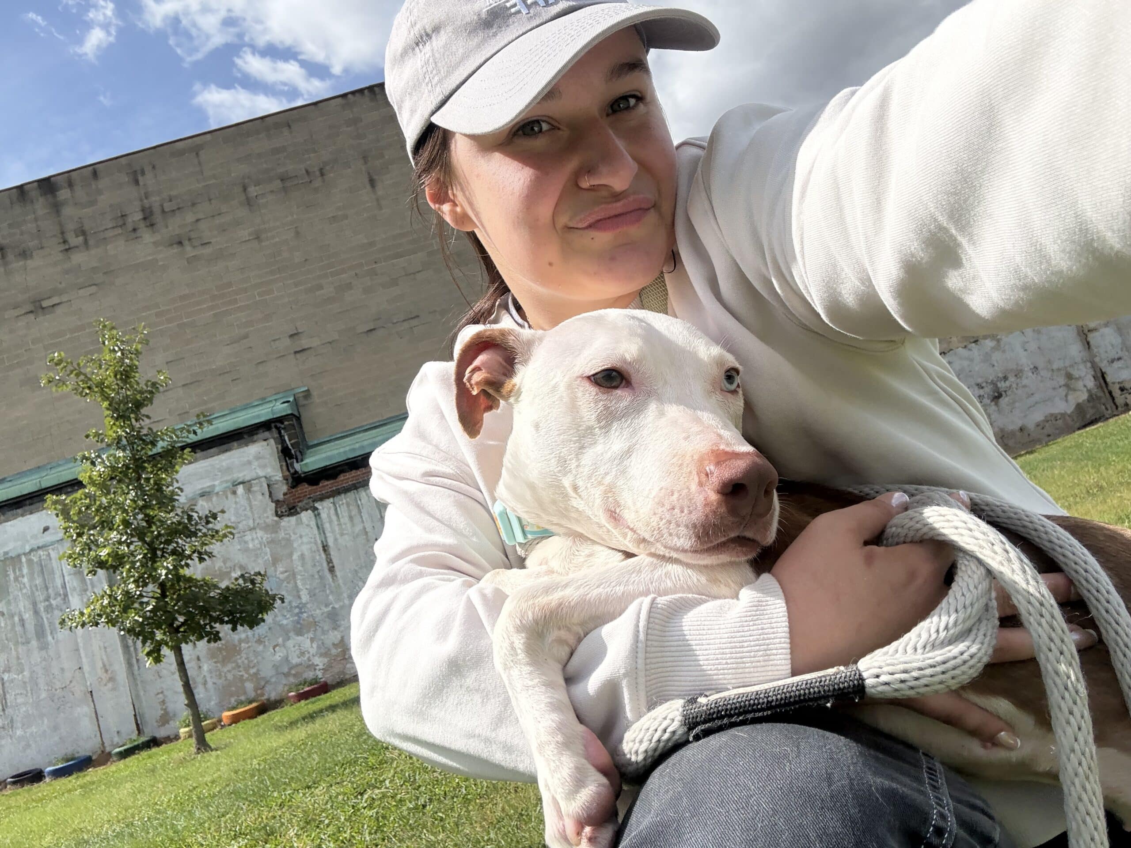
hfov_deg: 73.9
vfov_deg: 58.9
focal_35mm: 23
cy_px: 424
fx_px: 751
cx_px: 566
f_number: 1.9
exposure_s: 1/1795
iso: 25
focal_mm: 2.69
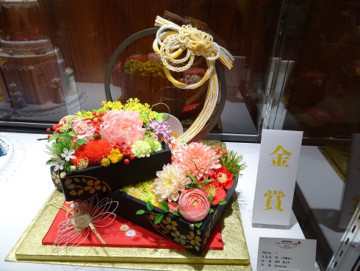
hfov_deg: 71.6
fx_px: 250
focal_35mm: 24
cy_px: 136
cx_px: 180
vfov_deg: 56.9
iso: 80
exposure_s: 1/40
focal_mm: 4.1
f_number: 3.5
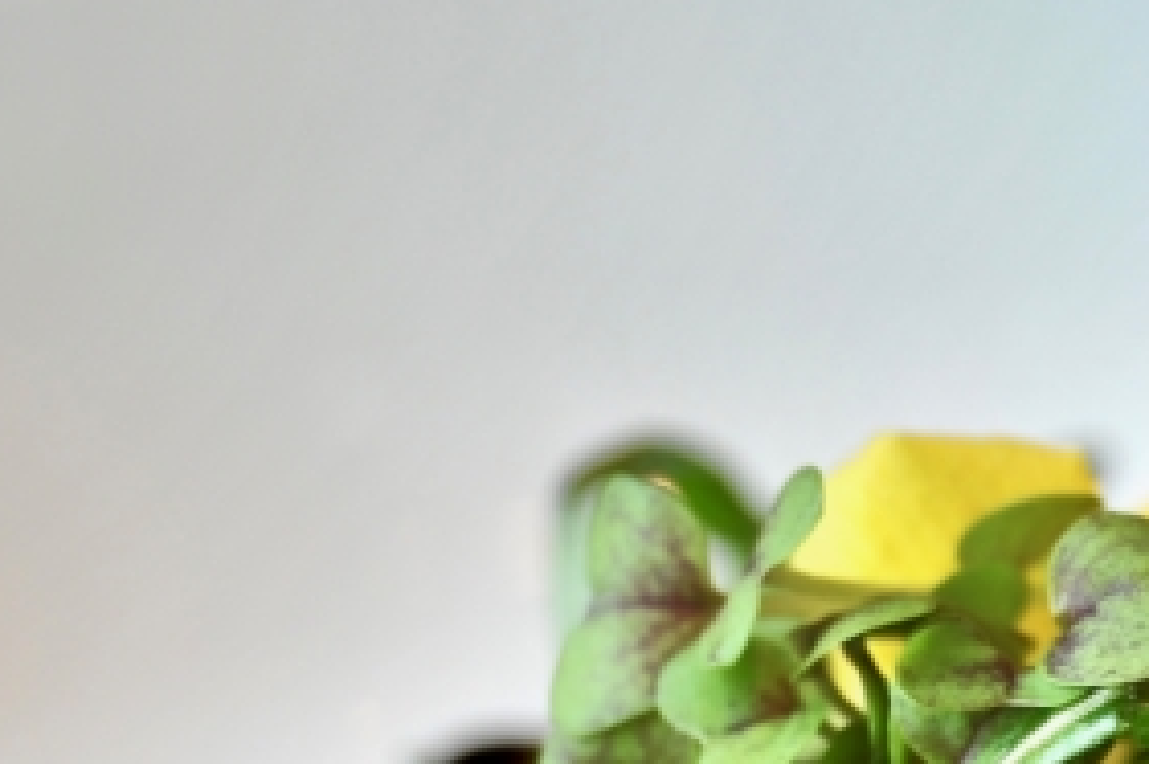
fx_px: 12216
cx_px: 936
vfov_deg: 3.6
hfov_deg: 5.4
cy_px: 1387
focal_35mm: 383
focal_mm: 105
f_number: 5.3
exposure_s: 1/60
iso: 400
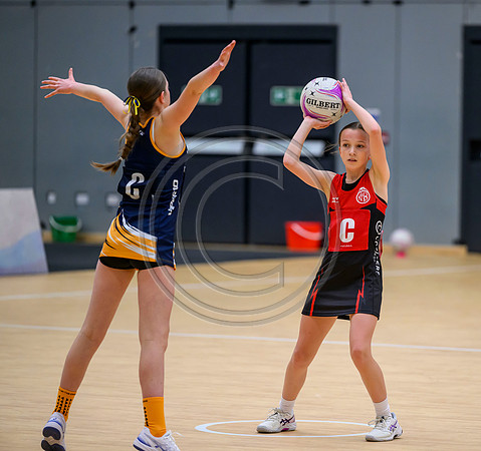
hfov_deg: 7.3
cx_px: 339
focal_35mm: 247
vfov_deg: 6.9
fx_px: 3766
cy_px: 226
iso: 3200
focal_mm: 200
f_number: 2.8
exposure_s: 1/800
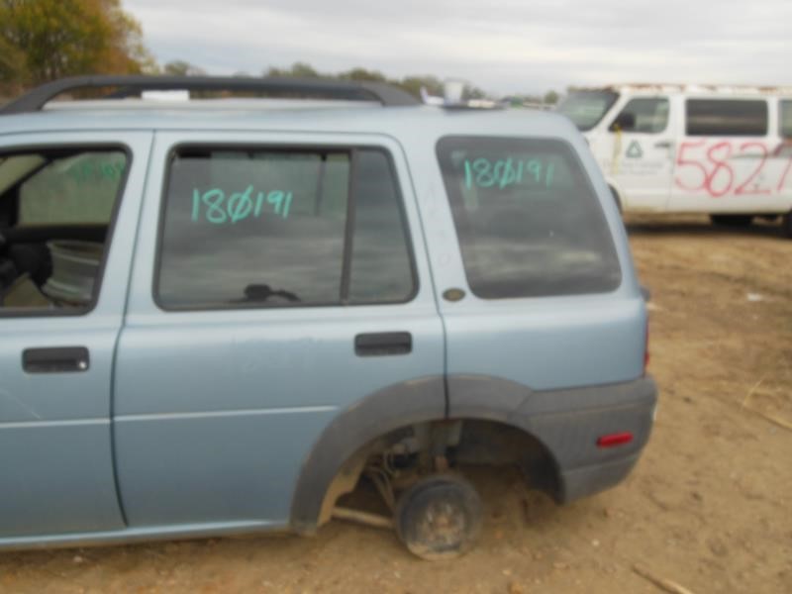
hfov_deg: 61.7
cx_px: 396
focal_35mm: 29
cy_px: 297
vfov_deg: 48.2
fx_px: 664
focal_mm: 5.2
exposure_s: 1/400
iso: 125
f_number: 3.3
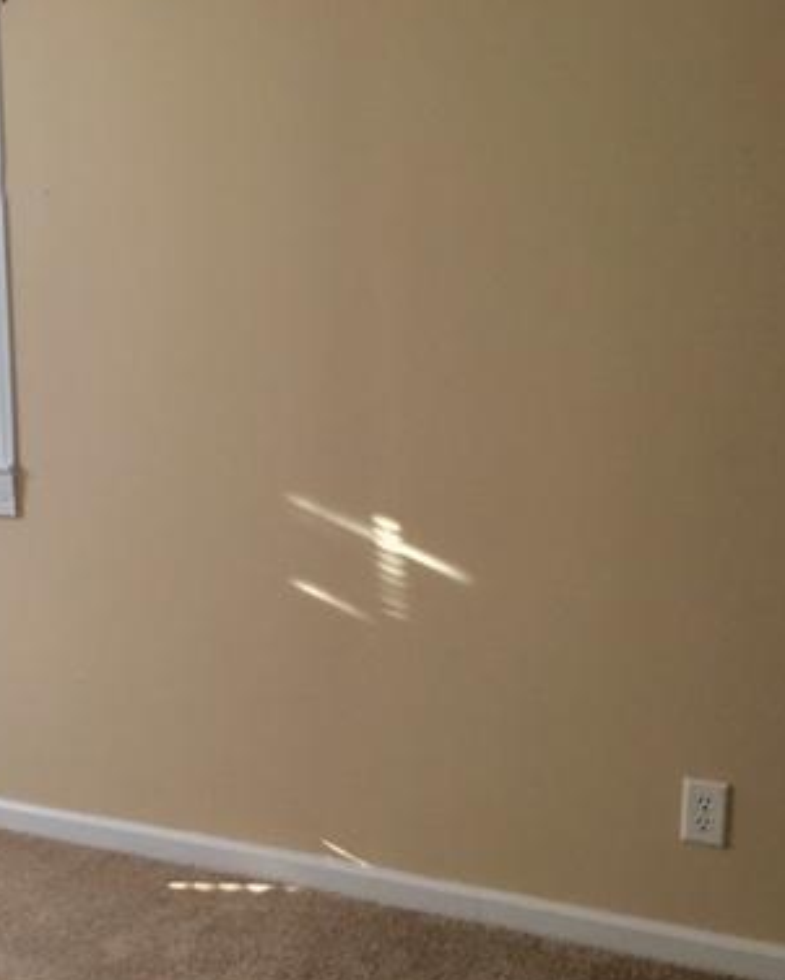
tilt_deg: -11.4
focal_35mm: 48
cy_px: 600
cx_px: 216
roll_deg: +2.3
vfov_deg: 38.6
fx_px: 1393
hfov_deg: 31.0
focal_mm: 4.15
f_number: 2.2
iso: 40
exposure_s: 1/15
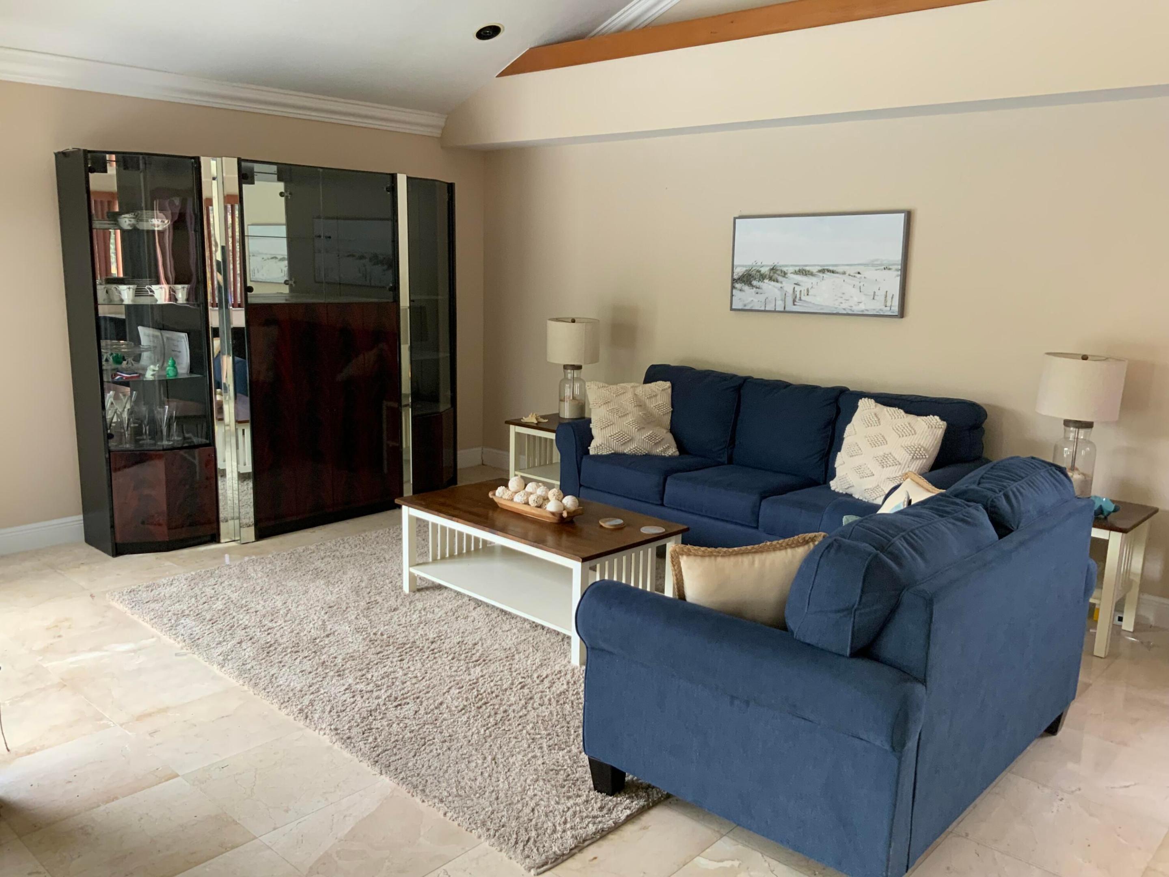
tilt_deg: -10.4
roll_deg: -3.1
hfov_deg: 61.7
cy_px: 438
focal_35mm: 29
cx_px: 584
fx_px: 979
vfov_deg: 48.2
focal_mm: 3
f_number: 1.8
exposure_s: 1/118
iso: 64
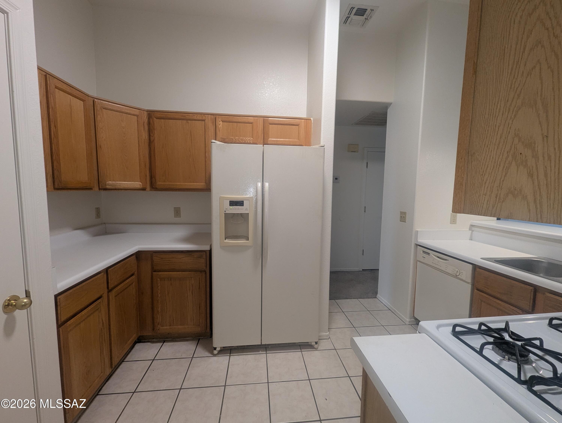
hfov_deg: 106.1
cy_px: 212
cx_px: 281
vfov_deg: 90.0
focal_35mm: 13
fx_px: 211
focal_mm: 1.95
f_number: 2.2
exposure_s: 1/39.8
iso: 208
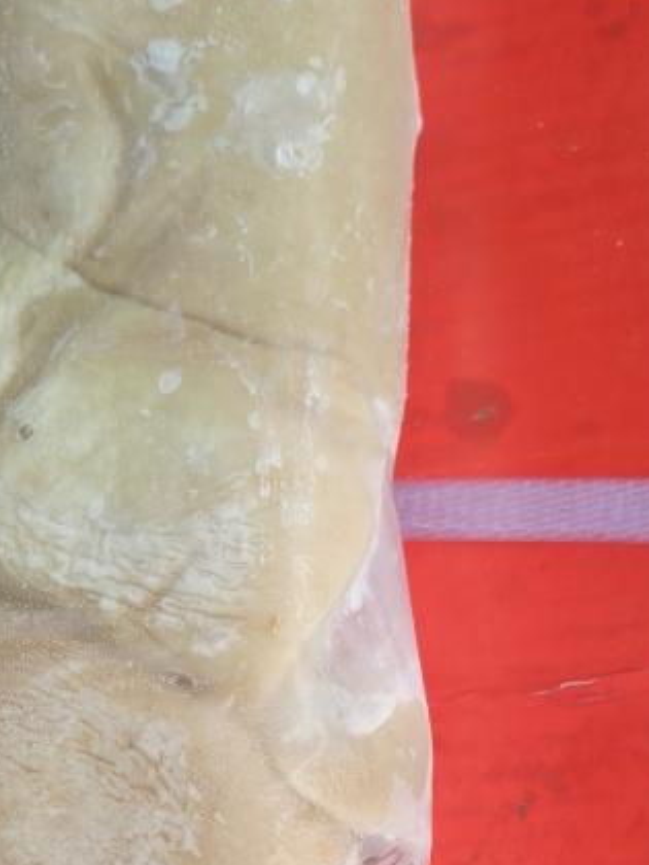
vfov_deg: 26.4
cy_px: 1014
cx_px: 148
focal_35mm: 66
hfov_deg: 22.0
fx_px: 1650
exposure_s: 1/100
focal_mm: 4.84
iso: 250
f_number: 1.8
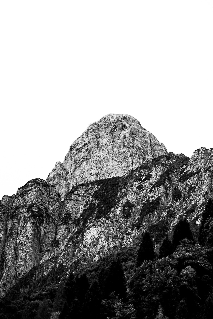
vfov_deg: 10.3
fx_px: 1773
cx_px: 106
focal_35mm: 200
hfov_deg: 6.9
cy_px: 160
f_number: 9
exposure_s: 1/2500
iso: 1250
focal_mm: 200
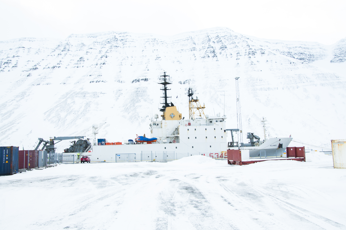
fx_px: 302
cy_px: 115
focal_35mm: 32
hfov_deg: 59.6
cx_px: 173
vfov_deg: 41.6
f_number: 9
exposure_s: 1/160
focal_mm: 21
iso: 320
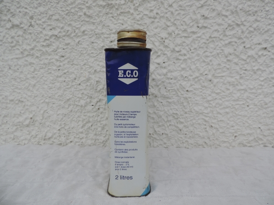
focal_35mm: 24
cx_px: 137
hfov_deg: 71.6
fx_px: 190
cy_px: 102
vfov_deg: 56.8
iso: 80
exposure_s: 1/640
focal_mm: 4.3
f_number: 3
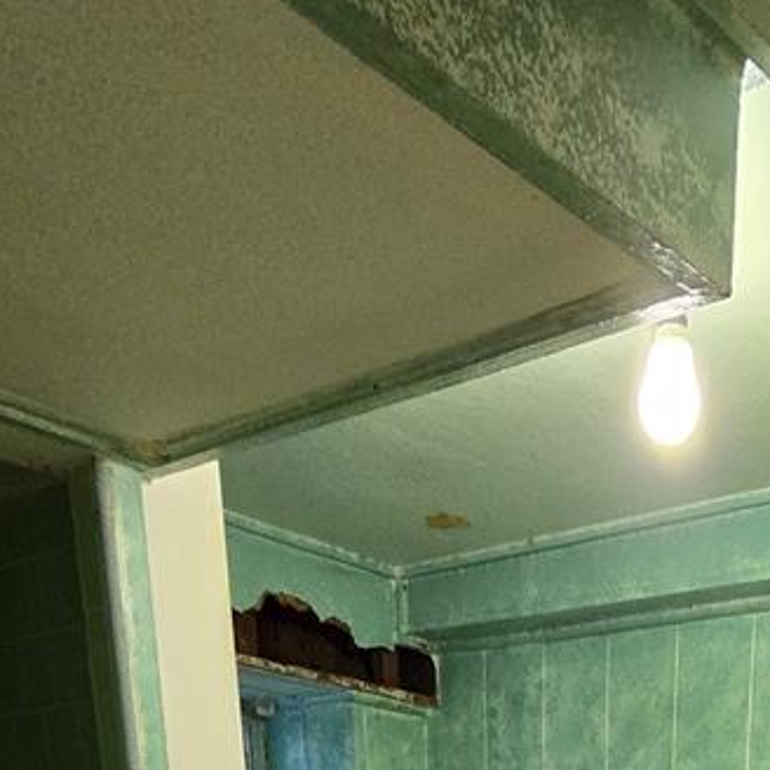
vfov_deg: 23.1
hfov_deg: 37.9
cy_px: 1352
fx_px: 1057
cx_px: 660
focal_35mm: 42
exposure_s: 1/60
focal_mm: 2.2
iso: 800
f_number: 2.2
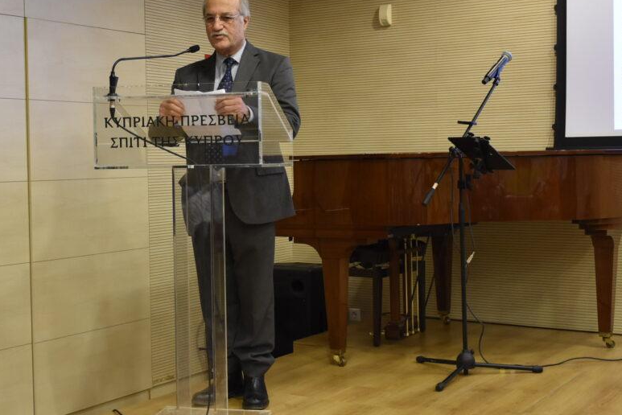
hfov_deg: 37.1
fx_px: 927
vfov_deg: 25.2
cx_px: 293
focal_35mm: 54
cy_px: 188
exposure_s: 1/60
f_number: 4
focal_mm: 27
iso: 1600
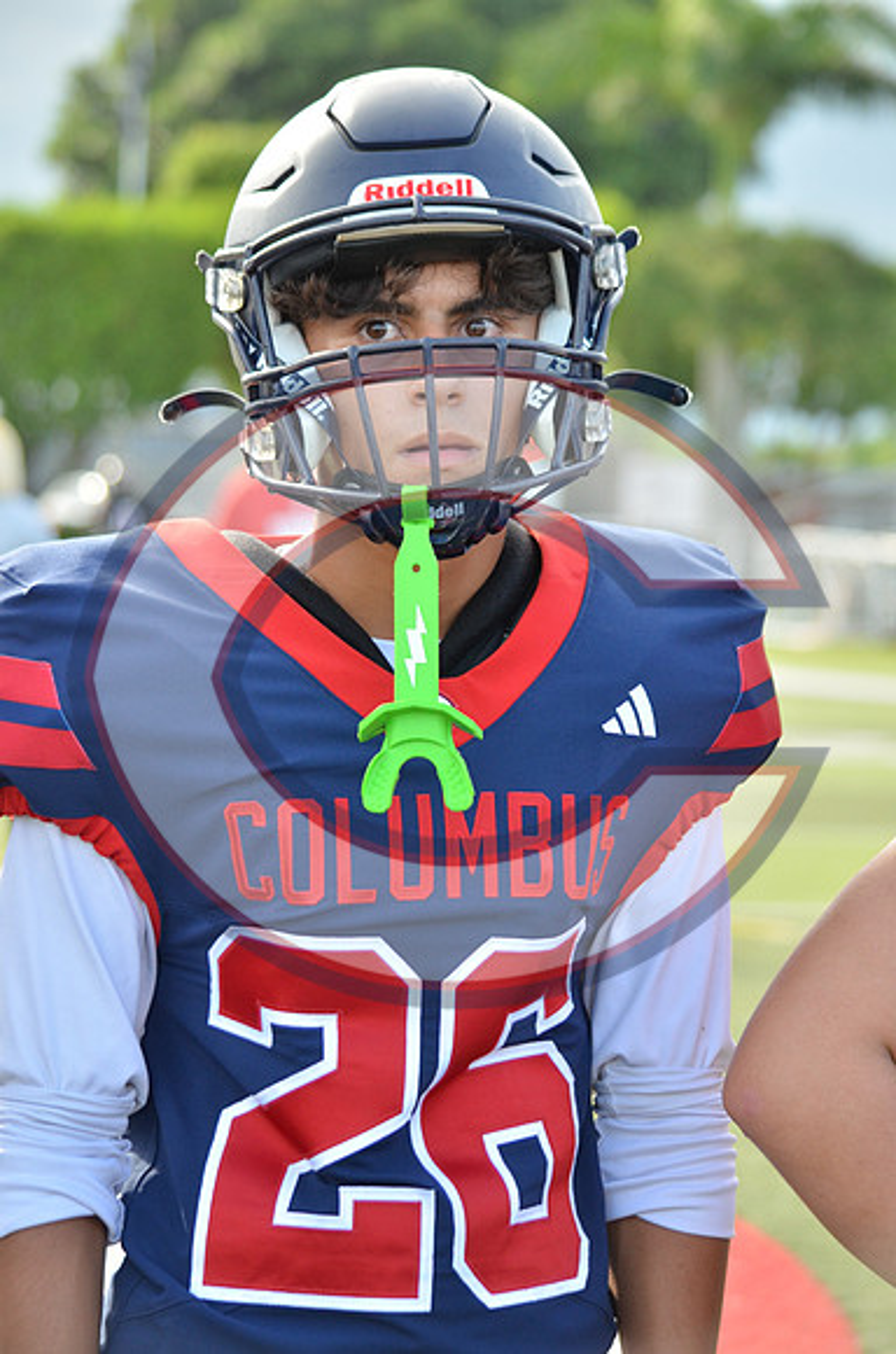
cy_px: 677
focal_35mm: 120
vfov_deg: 17.1
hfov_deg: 11.4
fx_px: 4501
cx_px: 448
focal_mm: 80
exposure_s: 1/500
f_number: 4.5
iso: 640
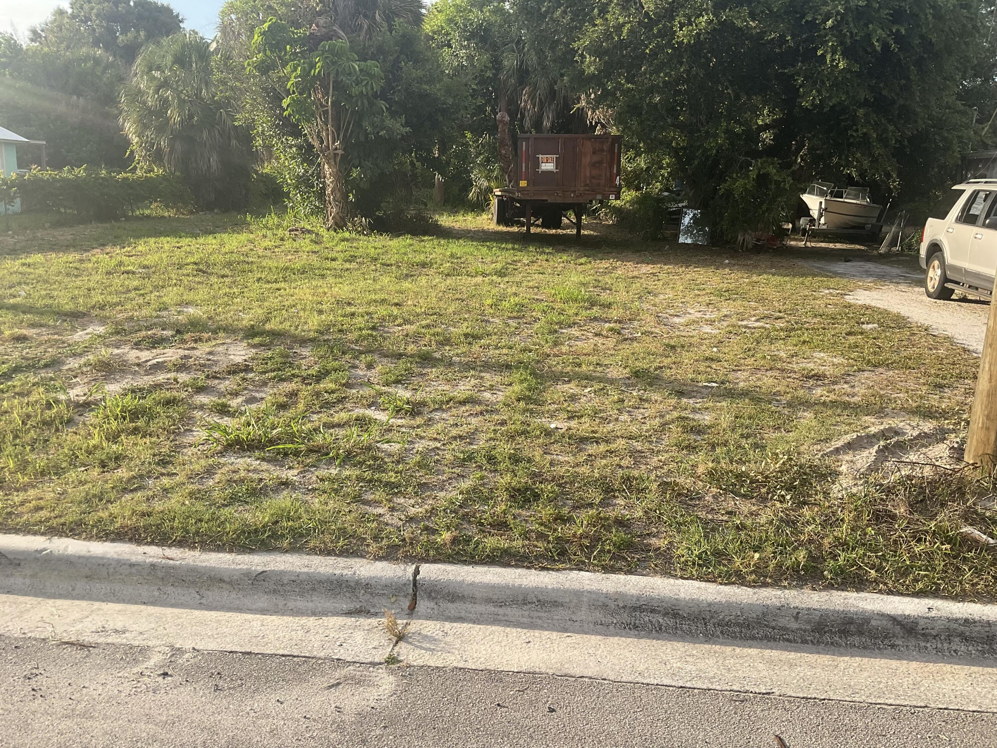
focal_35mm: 29
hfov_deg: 61.7
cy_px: 374
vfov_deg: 48.2
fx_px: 835
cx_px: 498
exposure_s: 1/540
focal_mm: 3
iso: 16
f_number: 1.8
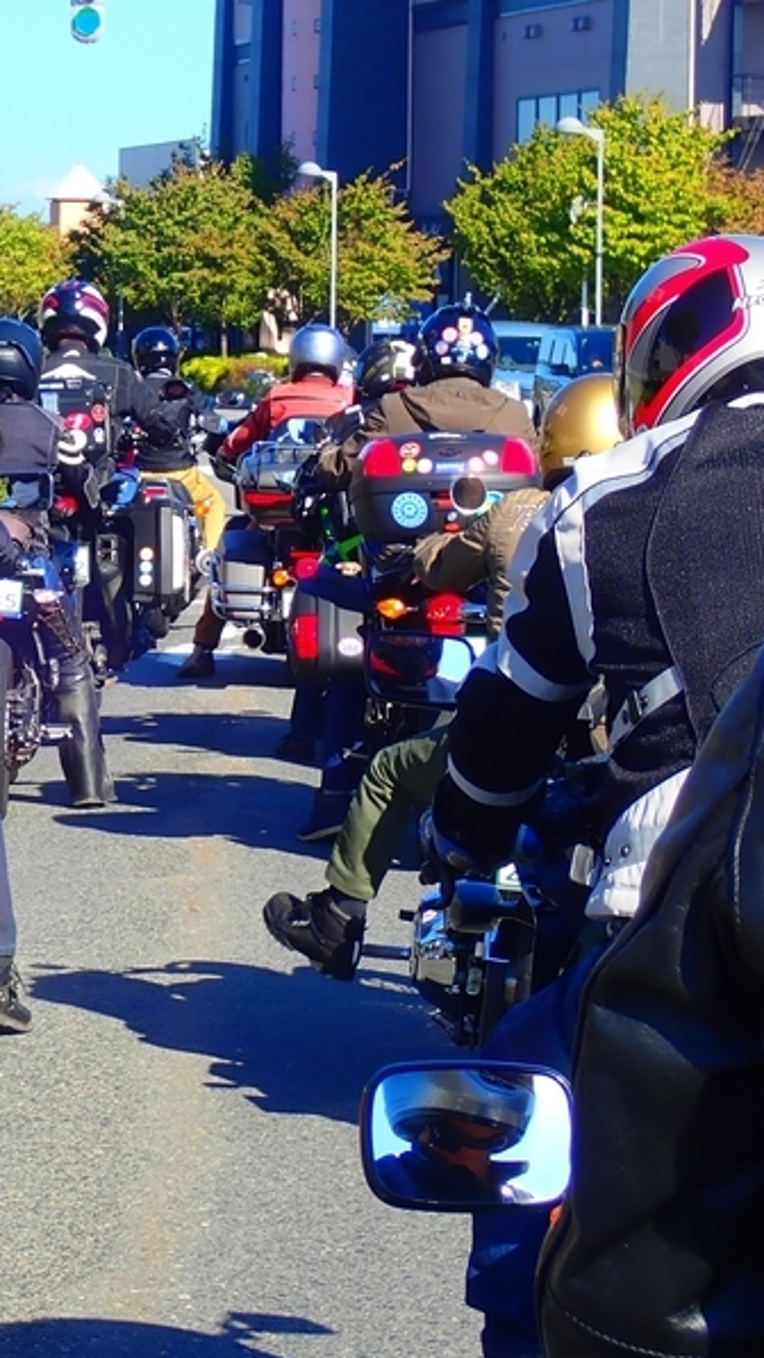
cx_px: 27
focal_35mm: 124
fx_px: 4464
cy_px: 680
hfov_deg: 9.7
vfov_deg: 17.3
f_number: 6.3
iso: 100
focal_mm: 15.41
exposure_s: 1/200
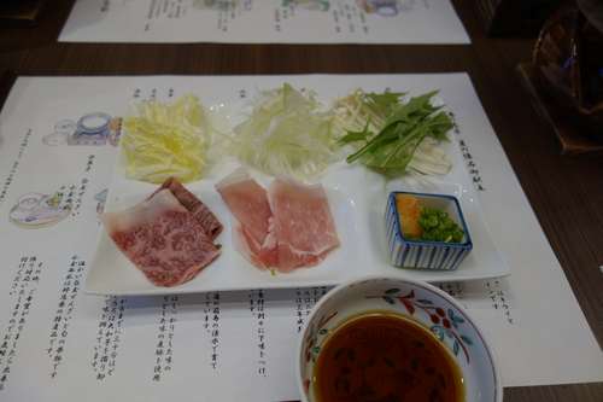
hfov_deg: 65.5
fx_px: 469
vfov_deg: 46.4
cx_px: 302
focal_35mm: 28
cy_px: 201
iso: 125
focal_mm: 10.4
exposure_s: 1/80
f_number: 1.8
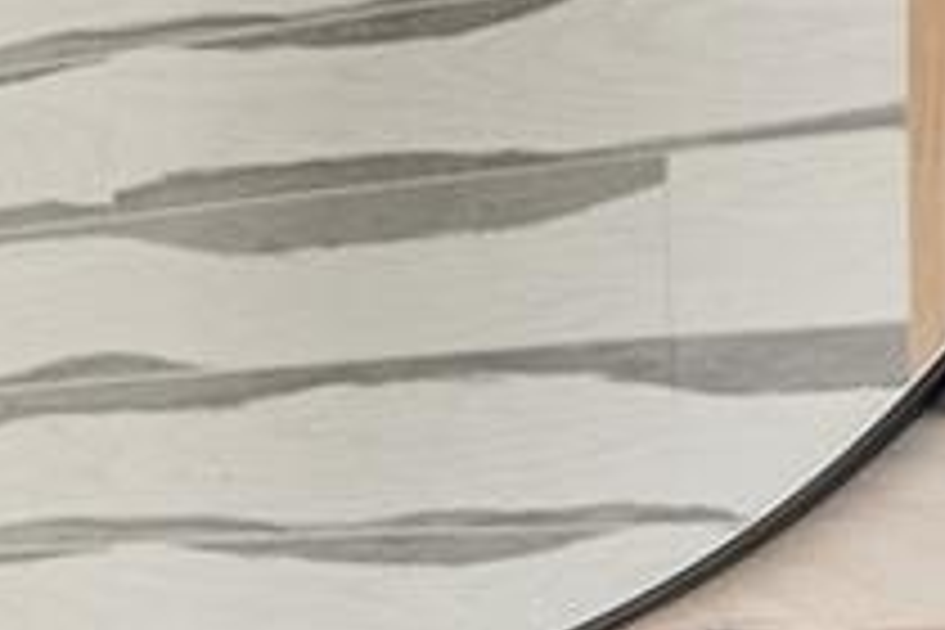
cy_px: 729
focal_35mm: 122
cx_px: -1346
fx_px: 3202
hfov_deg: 12.8
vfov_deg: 11.1
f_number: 8
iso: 200
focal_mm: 16
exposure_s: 1/100
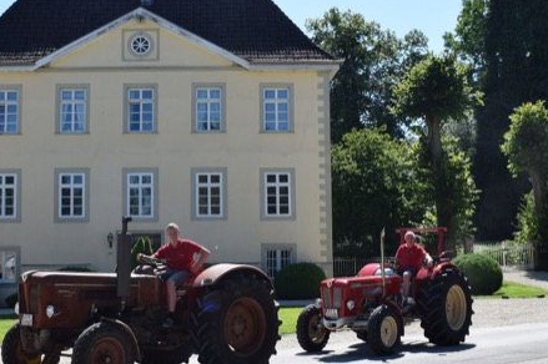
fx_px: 957
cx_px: 228
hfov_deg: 31.9
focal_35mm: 63
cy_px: 188
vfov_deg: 21.6
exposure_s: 1/320
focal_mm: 23
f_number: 9
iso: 200
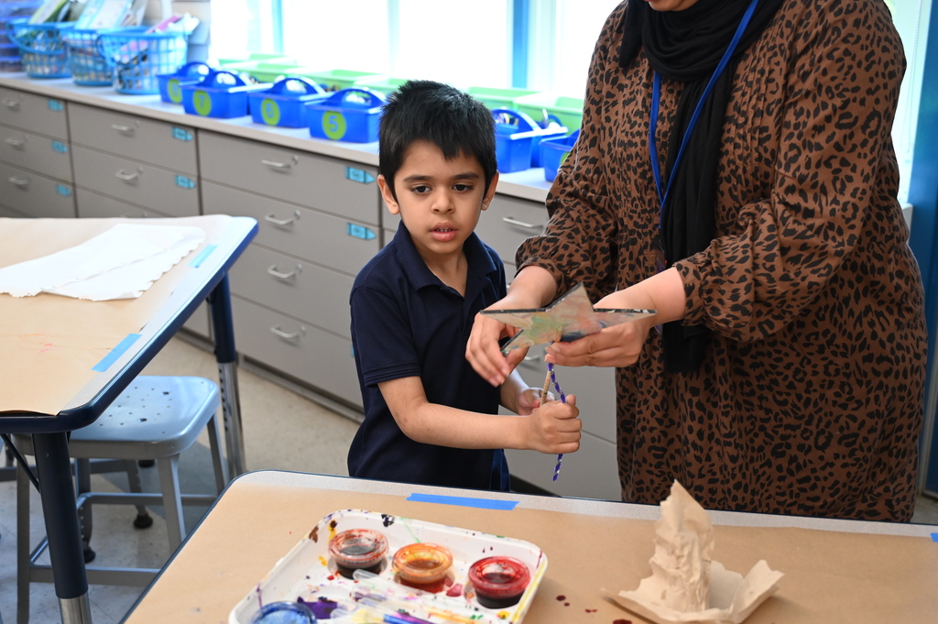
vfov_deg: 31.8
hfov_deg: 46.4
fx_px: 1093
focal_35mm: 42
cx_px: 469
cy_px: 312
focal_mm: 42
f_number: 4
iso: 2000
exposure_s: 1/125
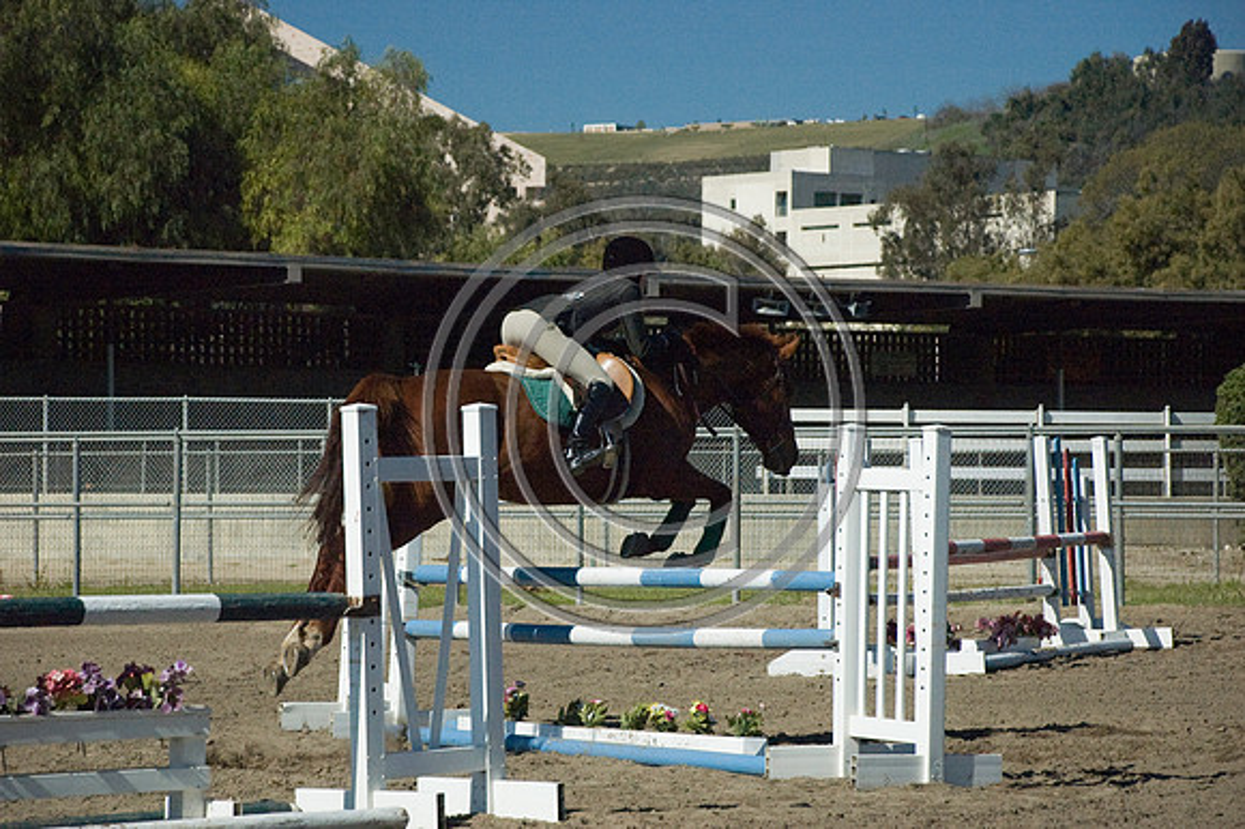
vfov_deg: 10.7
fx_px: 4407
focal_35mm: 128
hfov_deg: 16.1
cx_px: 622
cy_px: 414
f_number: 5.6
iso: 800
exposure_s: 1/2500
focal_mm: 85
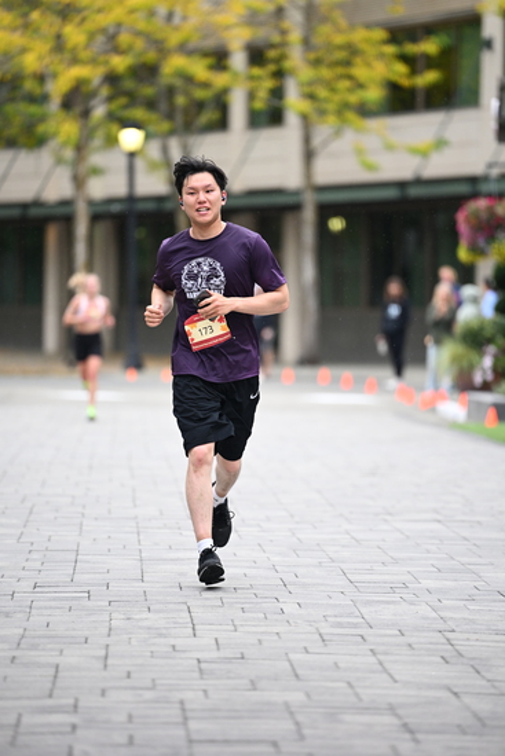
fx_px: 4205
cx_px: 252
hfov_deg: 6.9
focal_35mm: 200
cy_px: 378
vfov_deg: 10.3
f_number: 2.8
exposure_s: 1/1600
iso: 1250
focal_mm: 200
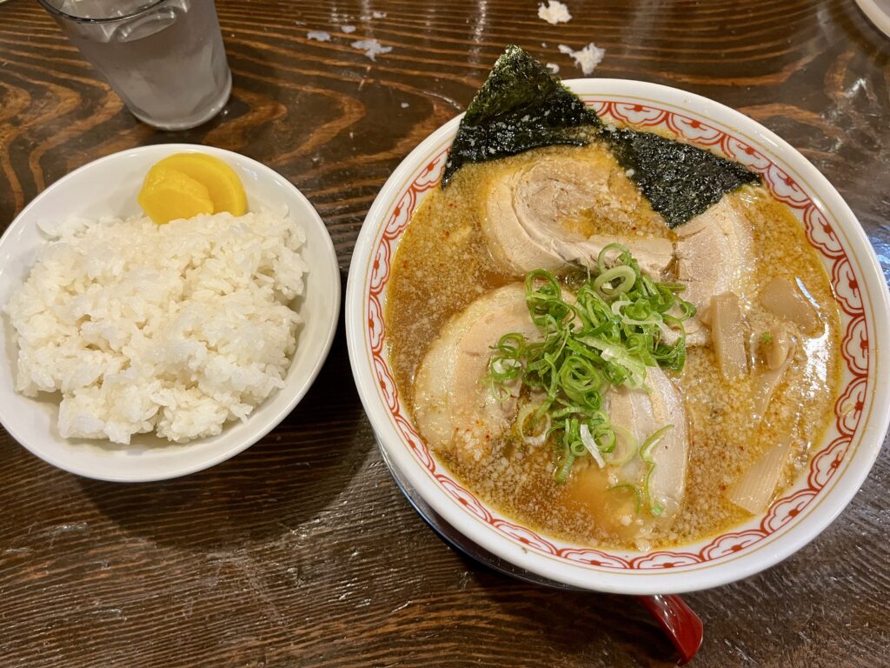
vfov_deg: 53.1
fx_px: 668
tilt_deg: -72.1
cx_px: 445
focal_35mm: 26
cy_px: 334
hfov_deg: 67.3
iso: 250
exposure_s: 1/60
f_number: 1.6
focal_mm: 5.1
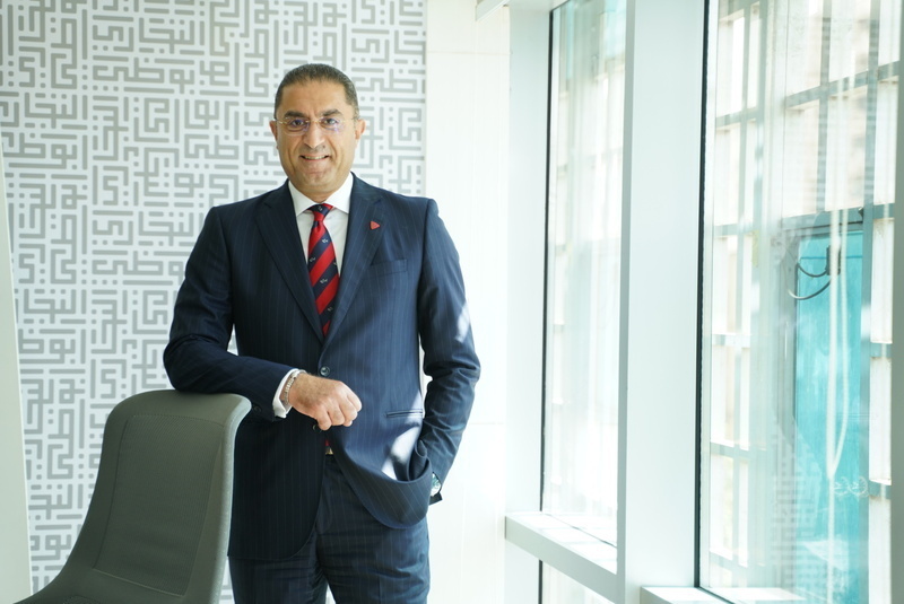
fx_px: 1734
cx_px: 452
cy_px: 302
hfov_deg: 29.2
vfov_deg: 19.8
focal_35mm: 69
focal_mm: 69
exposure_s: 1/160
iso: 400
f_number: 2.8
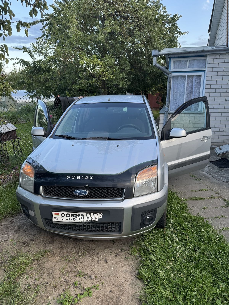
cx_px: 114
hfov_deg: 56.8
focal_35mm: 24
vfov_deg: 71.6
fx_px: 212
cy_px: 152
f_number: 1.78
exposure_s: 1/122
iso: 50
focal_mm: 6.76
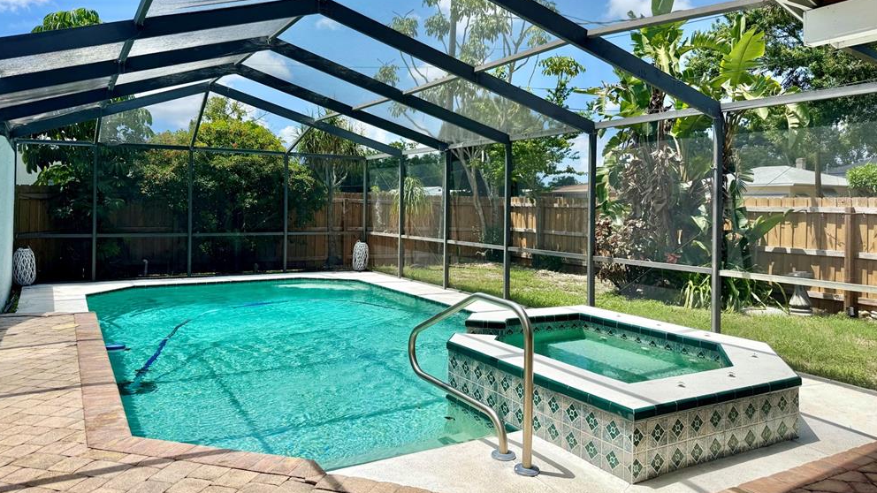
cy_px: 200
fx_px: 628
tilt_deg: +0.8
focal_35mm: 27
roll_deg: -0.9
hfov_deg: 69.8
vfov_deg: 42.7
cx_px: 428
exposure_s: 1/4167
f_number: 1.78
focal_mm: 6.76
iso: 80
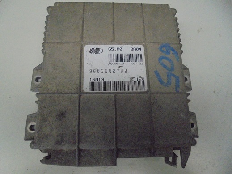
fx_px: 174
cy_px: 87
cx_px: 116
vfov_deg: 53.0
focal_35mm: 26
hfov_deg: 67.3
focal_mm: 4.6
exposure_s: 1/60
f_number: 3.5
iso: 800
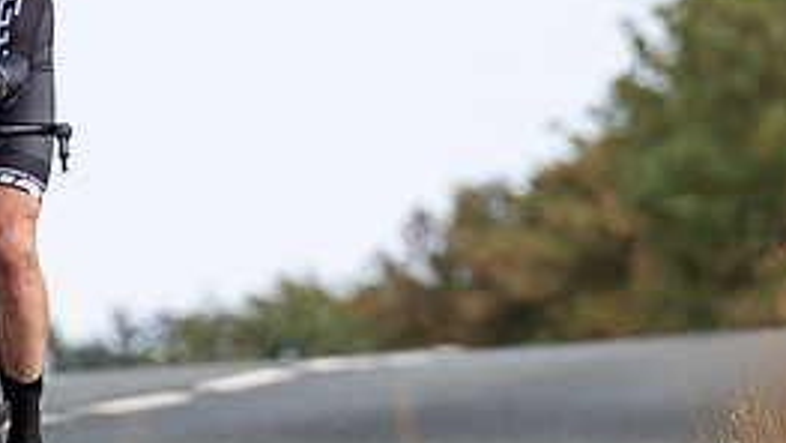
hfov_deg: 2.1
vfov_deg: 1.2
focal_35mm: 1029
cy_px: 327
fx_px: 21448
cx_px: -228
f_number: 5
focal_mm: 200
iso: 160
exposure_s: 1/800
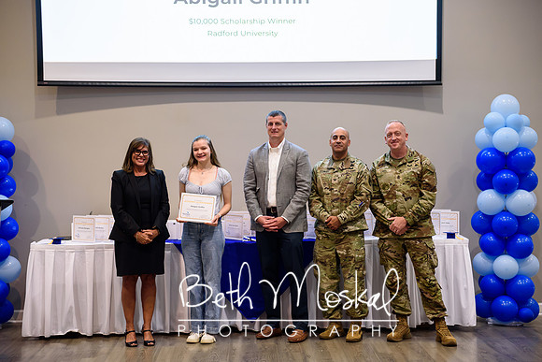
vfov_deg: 19.5
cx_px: 271
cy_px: 181
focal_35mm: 70
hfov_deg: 28.8
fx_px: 1054
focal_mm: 70
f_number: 2.8
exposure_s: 1/160
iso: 1000
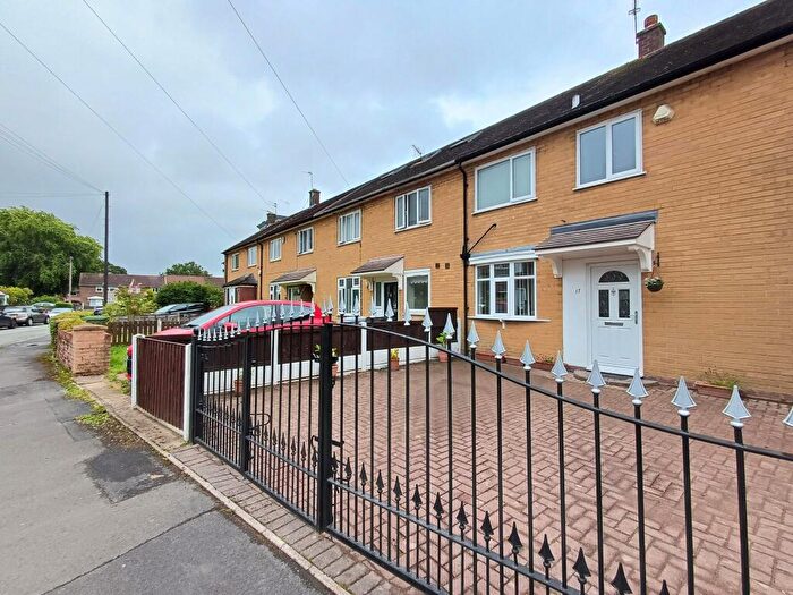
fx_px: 367
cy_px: 298
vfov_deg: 78.1
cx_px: 396
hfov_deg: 94.5
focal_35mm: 16
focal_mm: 1.64
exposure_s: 1/592
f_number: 2.2
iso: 40
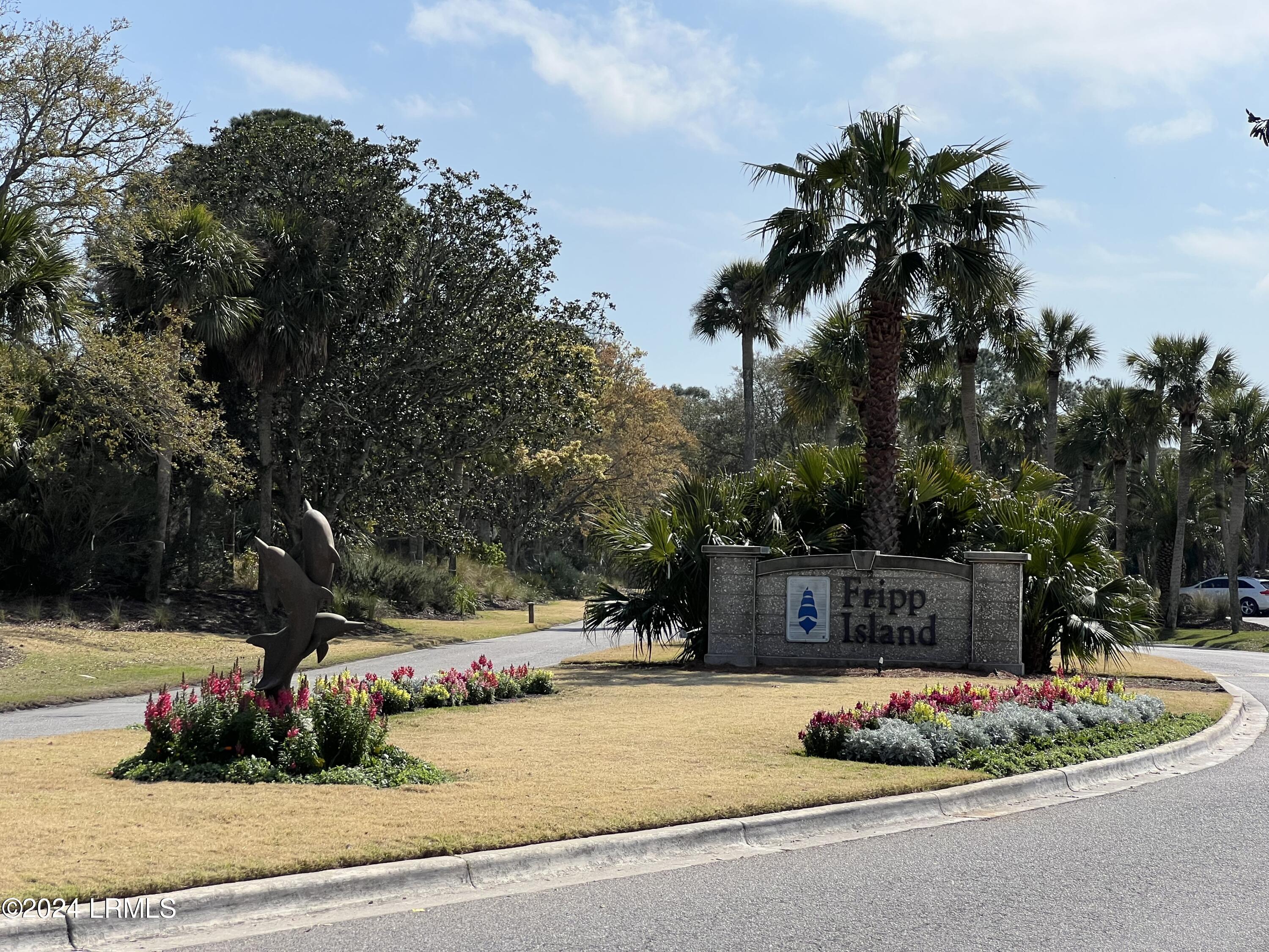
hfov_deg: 25.3
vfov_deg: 19.1
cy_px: 476
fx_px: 2823
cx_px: 634
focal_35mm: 77
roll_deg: -0.7
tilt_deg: +2.2
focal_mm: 9
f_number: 2.8
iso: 32
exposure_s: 1/1575
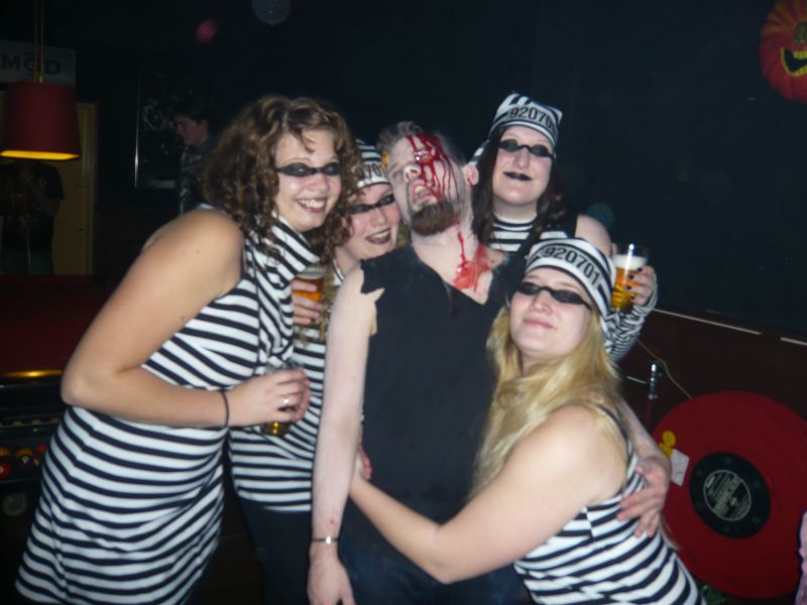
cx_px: 404
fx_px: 653
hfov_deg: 63.4
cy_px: 302
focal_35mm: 28
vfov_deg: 49.7
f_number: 2.8
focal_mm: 4.6
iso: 160
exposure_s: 1/30
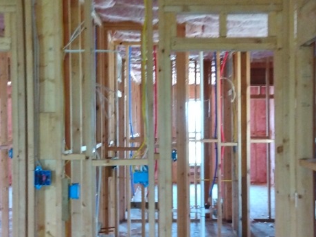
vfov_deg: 35.9
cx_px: 163
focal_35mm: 40
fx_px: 365
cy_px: 133
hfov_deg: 46.8
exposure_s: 1/30
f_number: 2
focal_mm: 3.54
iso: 828
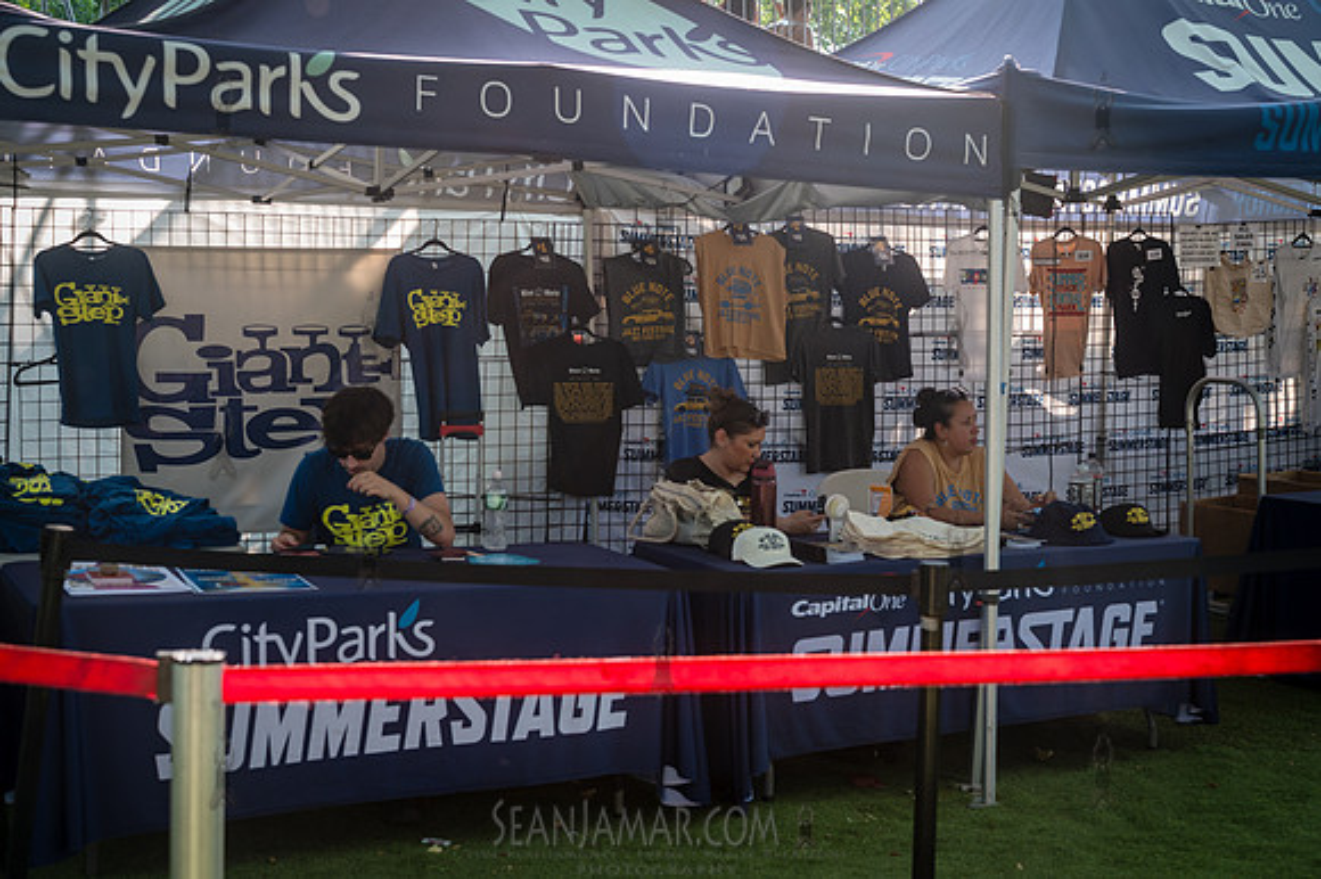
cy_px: 440
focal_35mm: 47
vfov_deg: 28.6
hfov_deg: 41.9
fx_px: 1724
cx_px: 660
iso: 400
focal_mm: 47
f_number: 4.5
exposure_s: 1/160
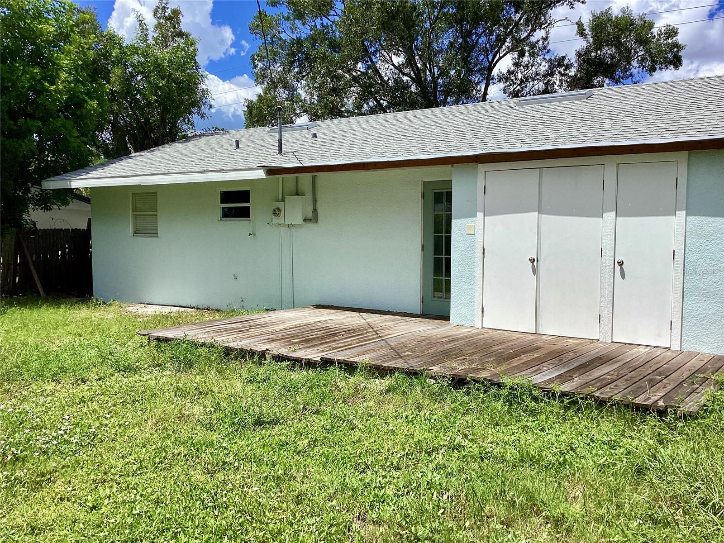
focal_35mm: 31
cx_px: 362
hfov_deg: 58.4
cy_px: 272
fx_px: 648
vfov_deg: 45.4
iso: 25
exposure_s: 1/1773
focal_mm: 3.3
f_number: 2.4
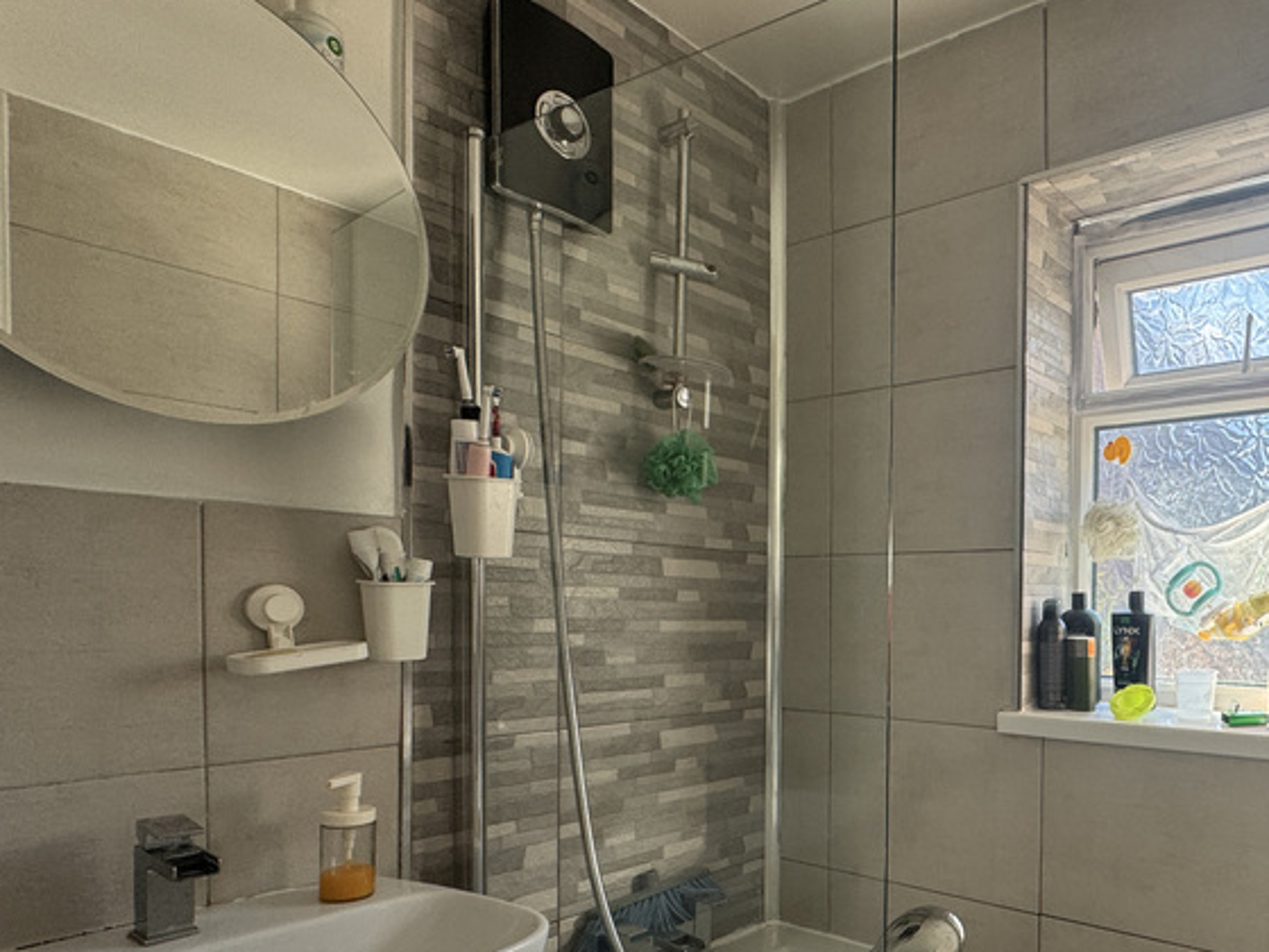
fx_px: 880
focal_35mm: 24
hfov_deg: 66.8
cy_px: 641
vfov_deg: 55.5
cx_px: 963
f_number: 2.2
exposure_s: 1/99
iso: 80
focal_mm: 2.22
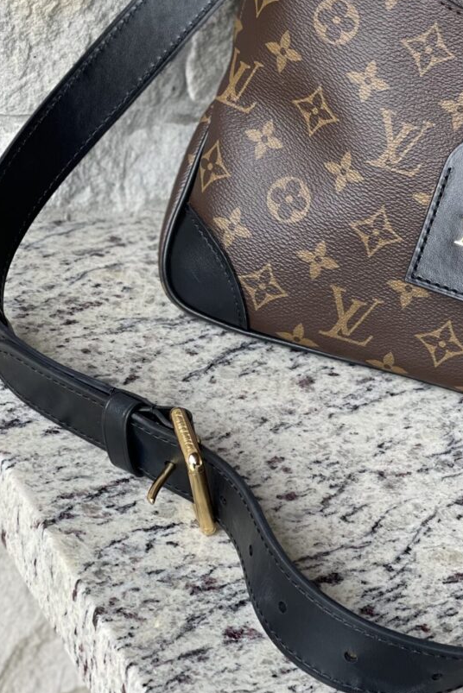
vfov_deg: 17.5
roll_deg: -14.6
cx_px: 445
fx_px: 2236
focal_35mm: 116
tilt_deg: -23.9
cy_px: 169
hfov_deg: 11.7
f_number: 2.2
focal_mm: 7.5
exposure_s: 1/121
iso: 32
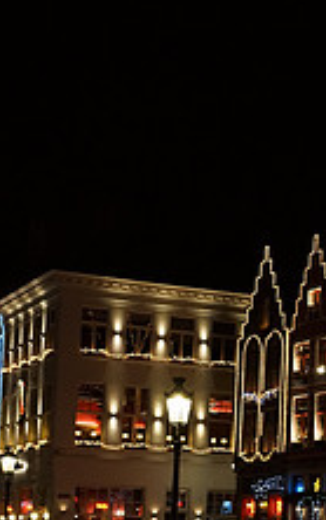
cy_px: 327
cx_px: 483
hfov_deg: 12.9
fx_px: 1363
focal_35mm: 96
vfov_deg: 21.6
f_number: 4
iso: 1250
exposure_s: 1/60
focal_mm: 24
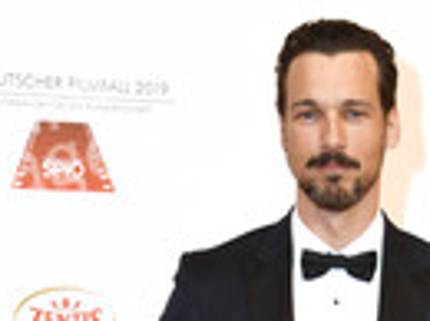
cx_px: 314
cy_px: 655
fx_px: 1909
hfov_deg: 12.8
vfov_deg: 9.0
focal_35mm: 154
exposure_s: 1/125
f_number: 6.3
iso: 250
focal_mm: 52
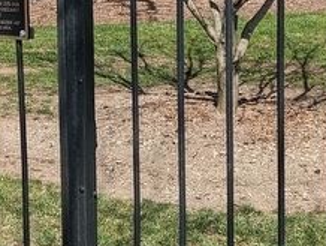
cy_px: 14
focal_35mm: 99
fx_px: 933
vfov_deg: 14.8
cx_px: 94
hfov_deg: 19.7
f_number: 1.73
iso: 47
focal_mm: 4.38
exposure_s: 1/3356
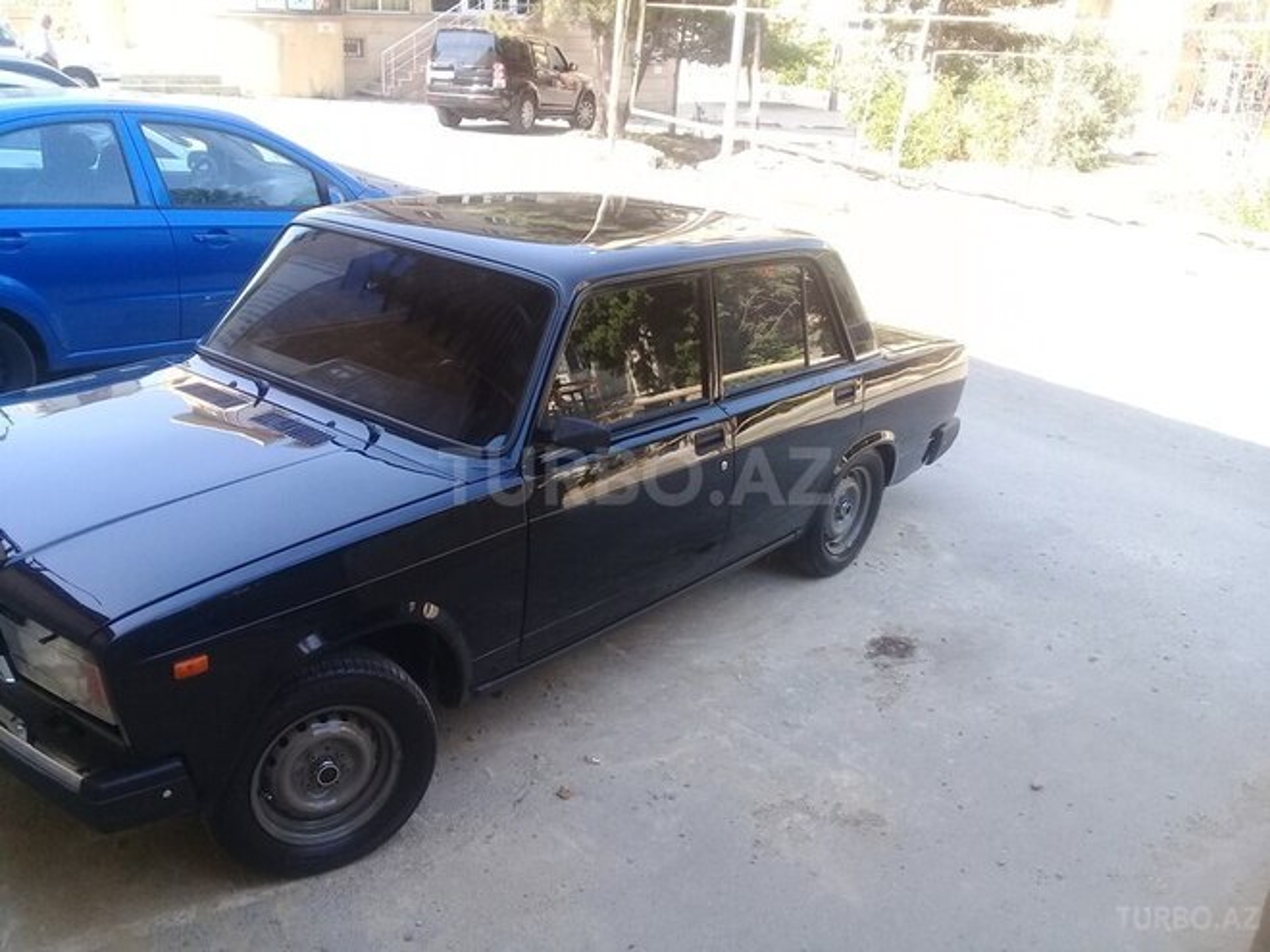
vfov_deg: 45.4
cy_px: 476
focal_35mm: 31
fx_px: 1137
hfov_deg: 58.4
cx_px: 635
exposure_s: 1/185
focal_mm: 3.3
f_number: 2.2
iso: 50
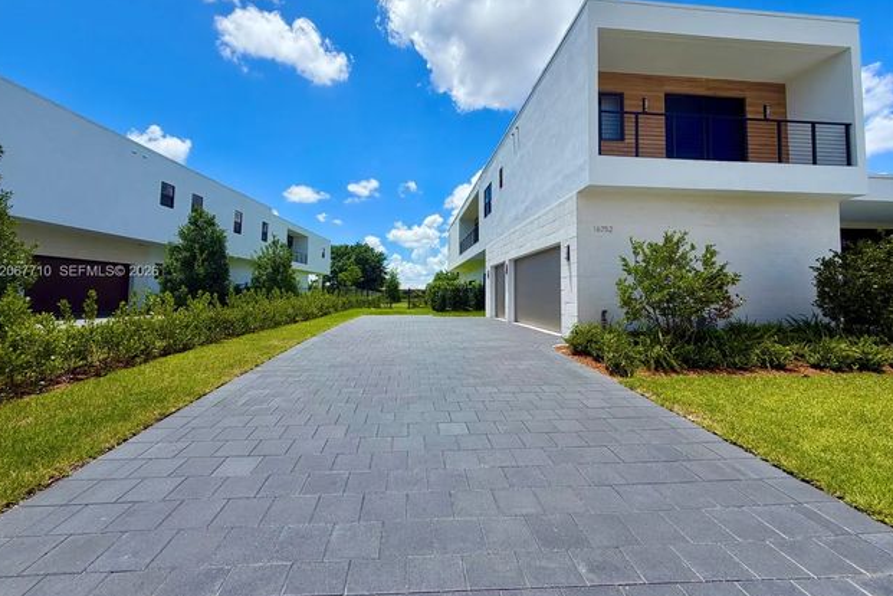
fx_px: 372
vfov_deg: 77.2
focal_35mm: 15
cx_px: 440
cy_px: 272
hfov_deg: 100.4
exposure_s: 1/1001
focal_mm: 2.22
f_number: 2.2
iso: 20
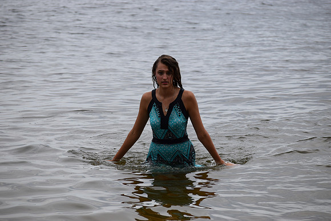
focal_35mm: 158
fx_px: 1448
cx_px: 166
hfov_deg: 13.0
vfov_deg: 8.7
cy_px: 110
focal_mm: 105
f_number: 5
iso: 400
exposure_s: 1/1250
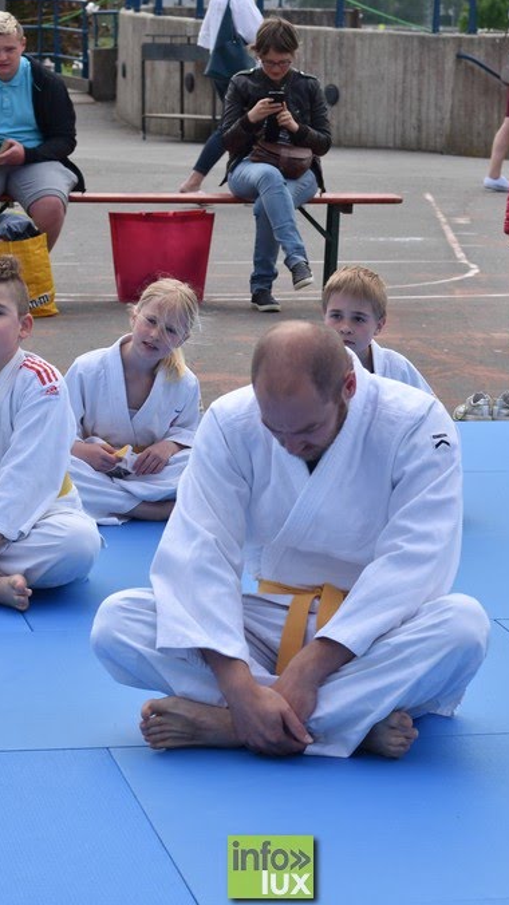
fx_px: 2857
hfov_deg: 10.2
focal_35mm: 119
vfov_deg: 18.0
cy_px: 452
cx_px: 271
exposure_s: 1/500
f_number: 5.6
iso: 100
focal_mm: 50
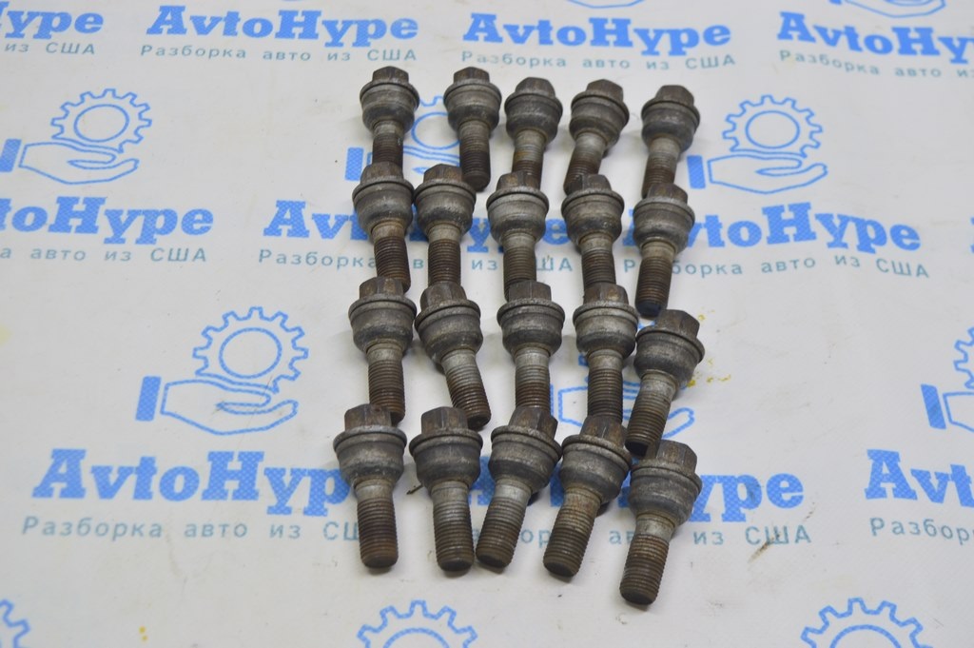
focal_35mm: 51
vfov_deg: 26.4
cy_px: 324
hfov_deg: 38.9
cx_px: 487
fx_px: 1379
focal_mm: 34
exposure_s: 1/25
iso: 400
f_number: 5.6
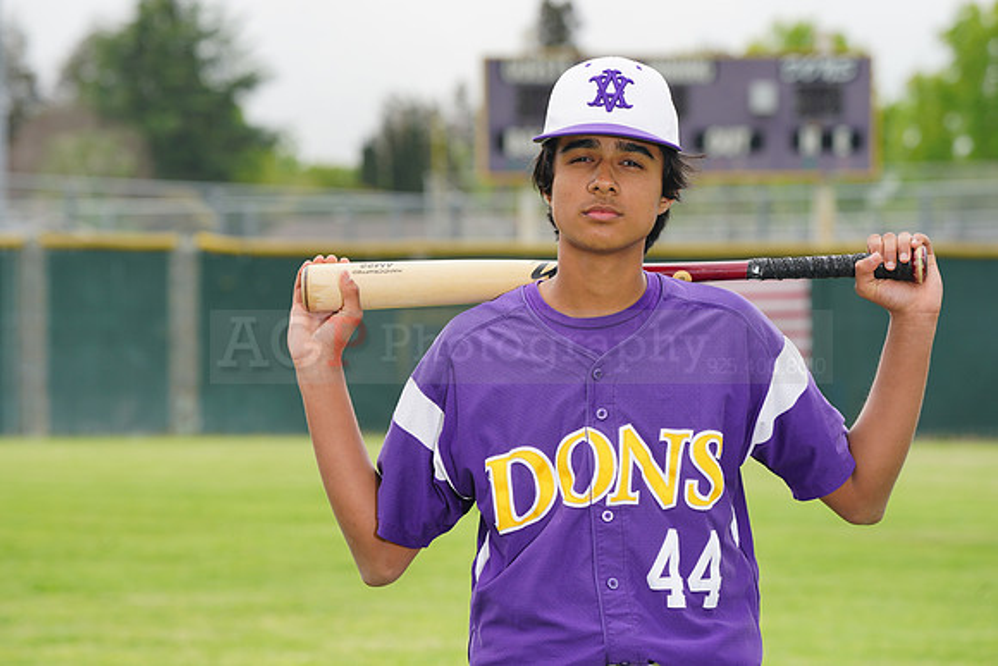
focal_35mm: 198
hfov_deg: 10.4
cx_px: 499
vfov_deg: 6.9
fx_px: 5490
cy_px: 333
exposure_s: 1/250
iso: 200
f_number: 9
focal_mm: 198
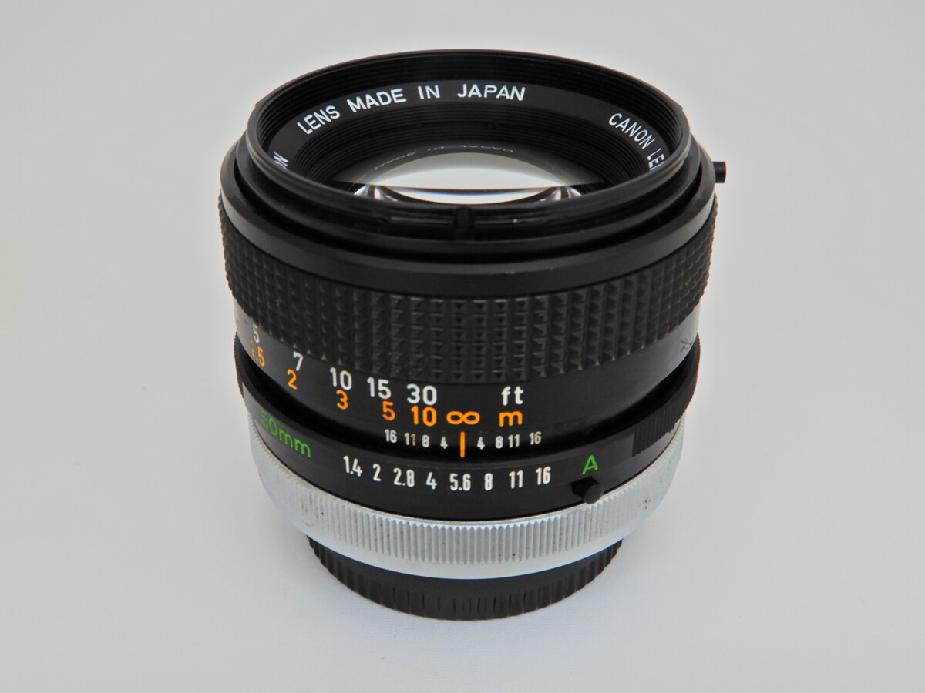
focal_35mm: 45
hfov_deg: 42.1
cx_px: 462
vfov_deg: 32.2
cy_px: 346
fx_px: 1202
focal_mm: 8
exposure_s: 1/30
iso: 140
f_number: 4
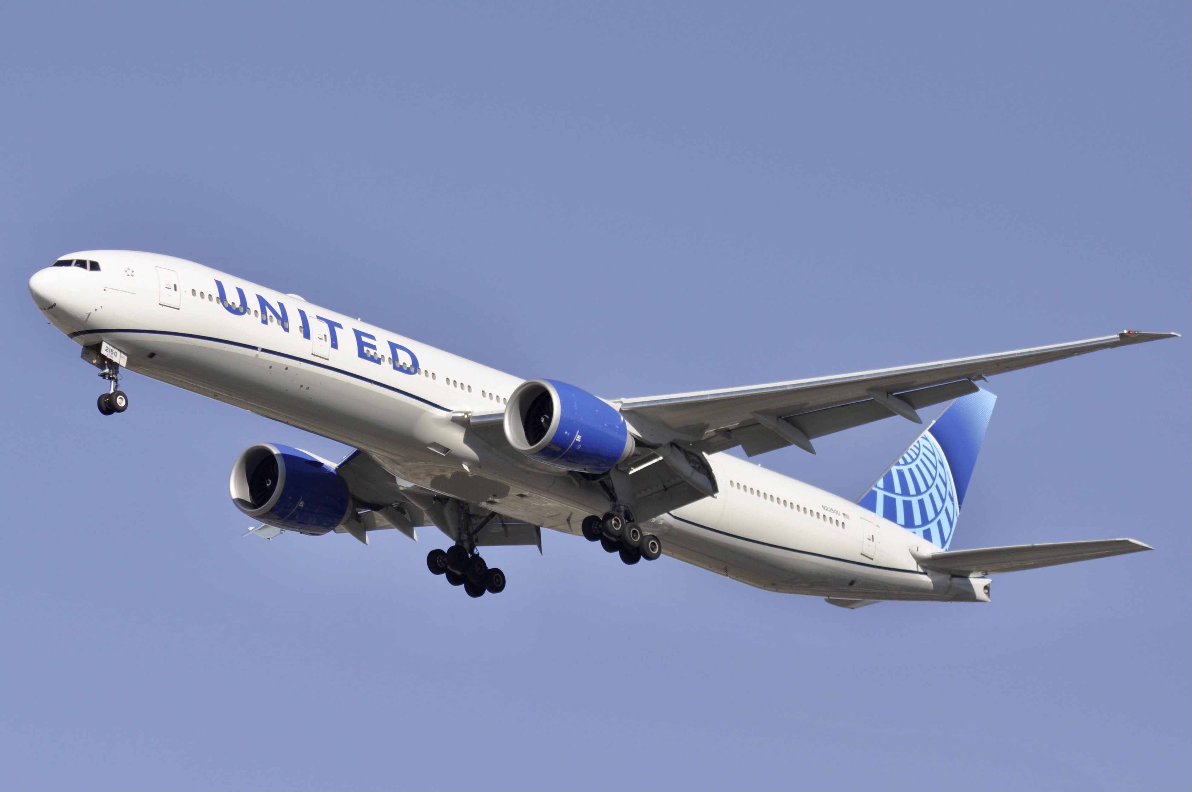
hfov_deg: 8.9
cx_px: 596
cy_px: 396
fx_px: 7689
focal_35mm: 232
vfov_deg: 5.9
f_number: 6.3
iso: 200
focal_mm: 155
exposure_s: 1/1600
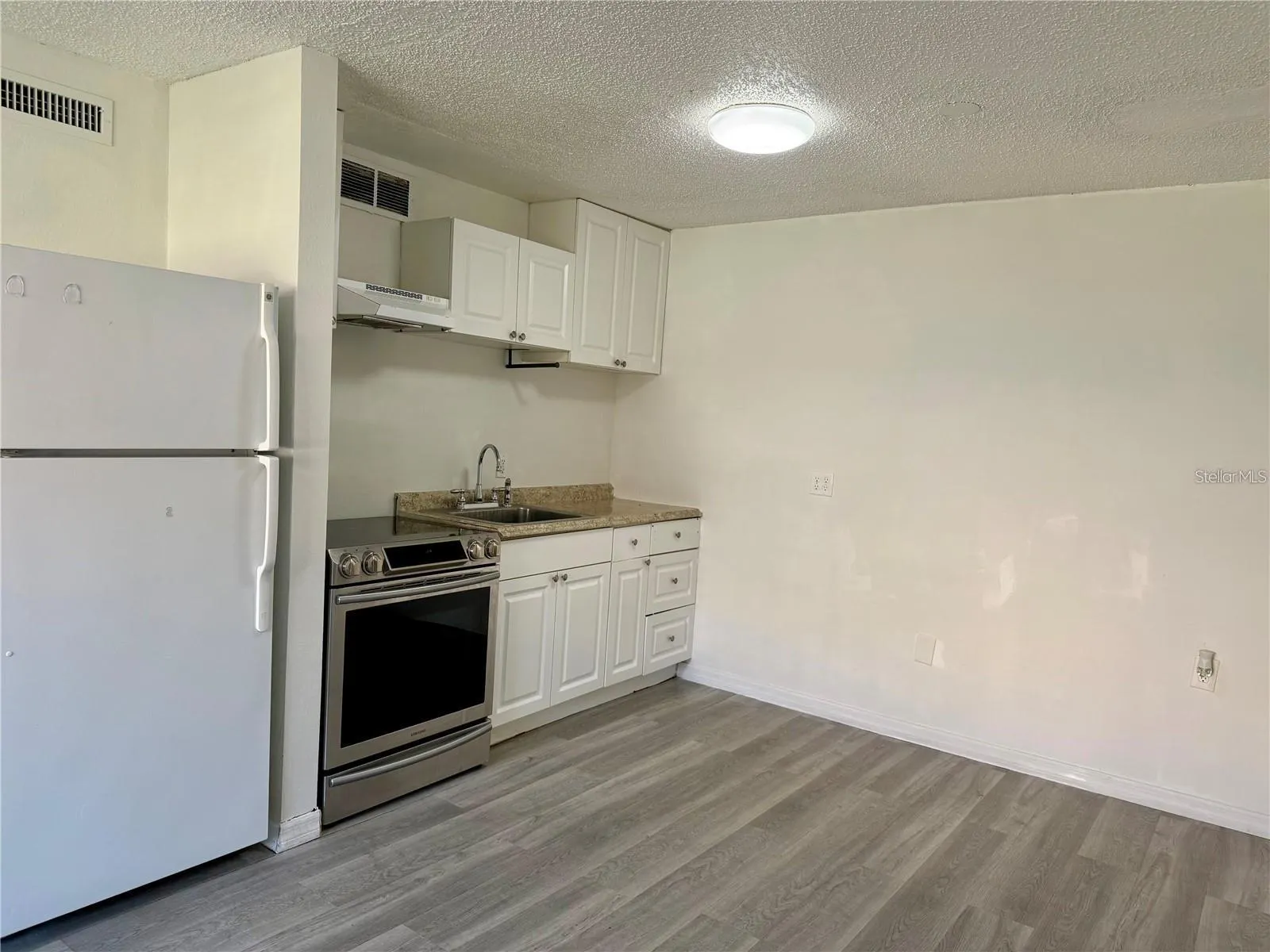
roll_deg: -3.7
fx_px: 881
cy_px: 476
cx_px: 635
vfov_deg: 56.8
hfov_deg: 71.6
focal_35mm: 24
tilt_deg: -3.6
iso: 200
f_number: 1.78
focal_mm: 6.76
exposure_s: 1/120
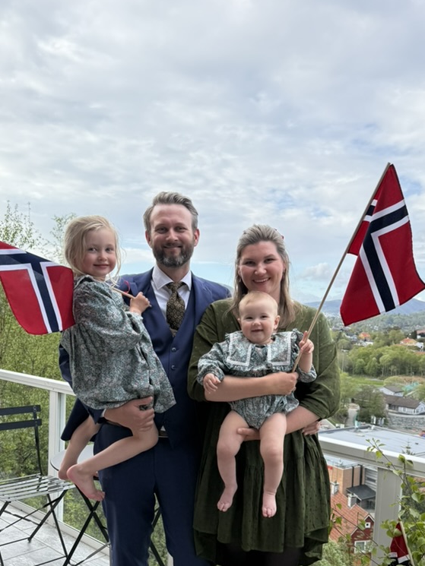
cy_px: 361
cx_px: 218
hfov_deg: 43.0
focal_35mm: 33
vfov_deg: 54.6
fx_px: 540
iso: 80
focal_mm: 6.76
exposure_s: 1/1812
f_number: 1.78
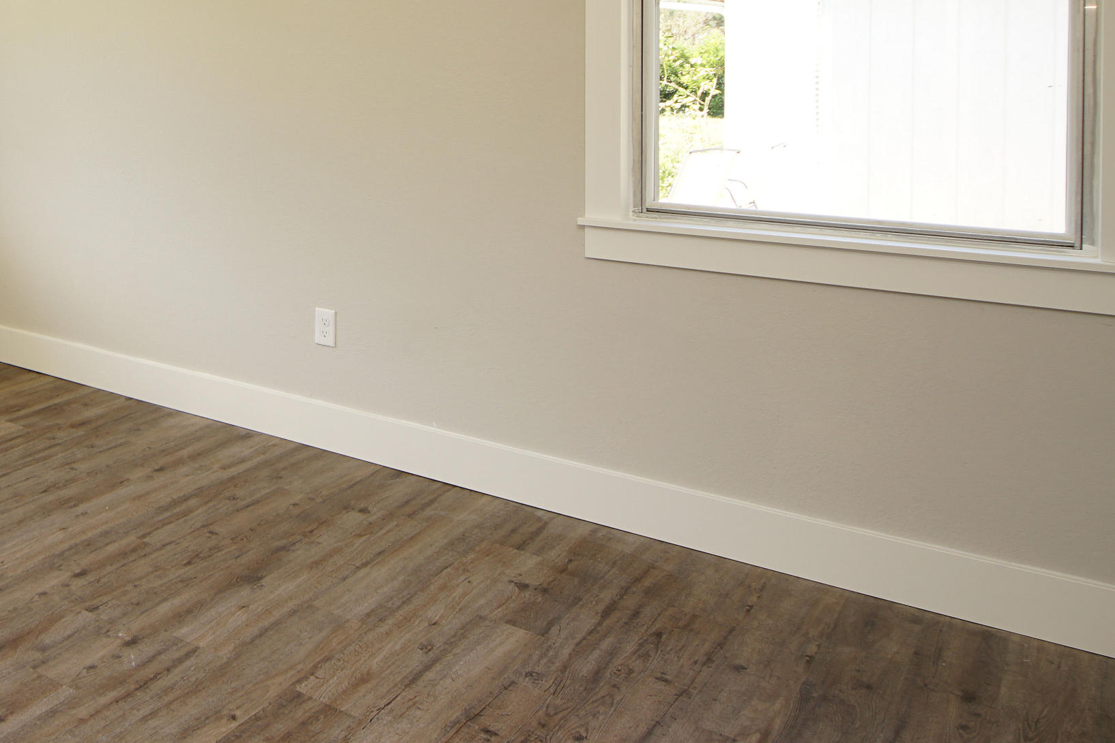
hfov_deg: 50.4
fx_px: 1022
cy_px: 102
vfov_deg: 37.8
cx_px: 101
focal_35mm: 33
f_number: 4.5
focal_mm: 12
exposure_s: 1/60
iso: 160
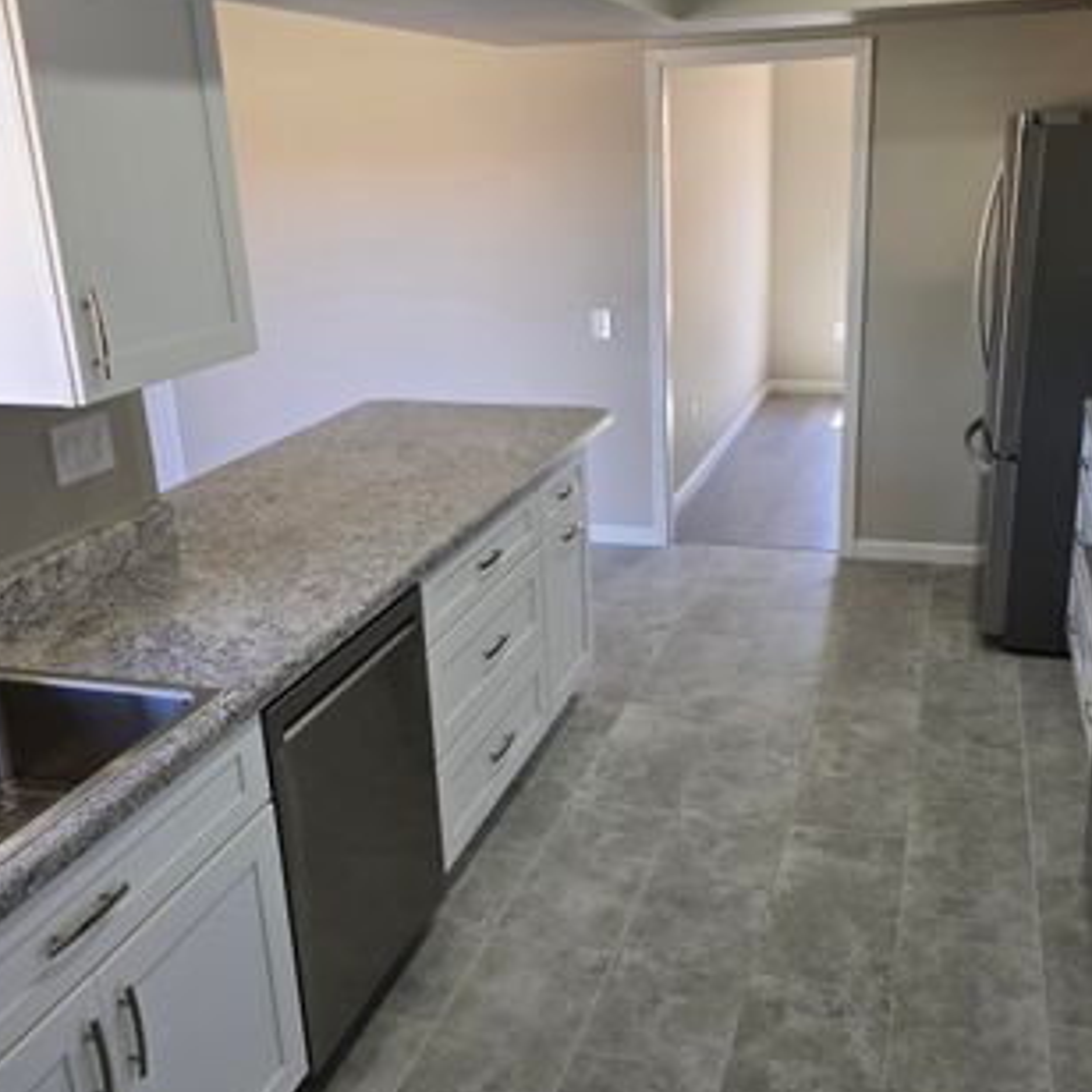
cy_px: 534
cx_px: 603
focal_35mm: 33
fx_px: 1178
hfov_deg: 49.7
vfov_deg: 49.7
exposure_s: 1/120
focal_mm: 6.3
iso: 50
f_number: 1.7
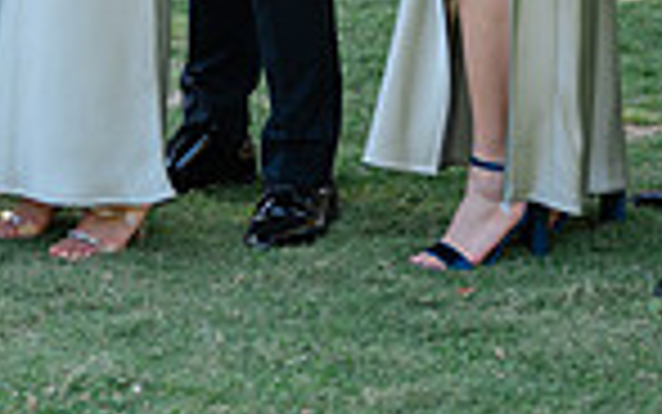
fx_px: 3628
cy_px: -403
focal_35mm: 201
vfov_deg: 6.4
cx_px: -216
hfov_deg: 10.2
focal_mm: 50
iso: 64
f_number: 1.8
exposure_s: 1/400
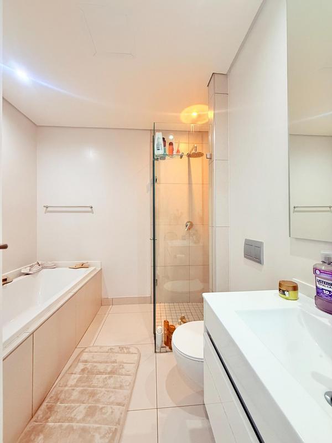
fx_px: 179
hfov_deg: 85.7
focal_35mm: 14
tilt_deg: +0.6
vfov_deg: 102.1
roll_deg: +0.6
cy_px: 222
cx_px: 166
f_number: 2.2
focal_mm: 2.22
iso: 400
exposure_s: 1/50
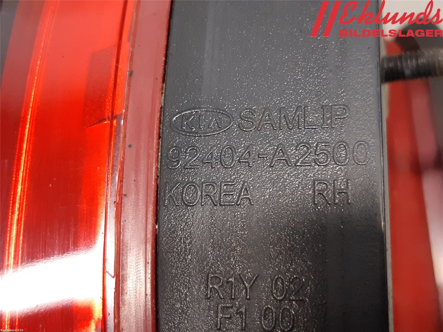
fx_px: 333
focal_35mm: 26
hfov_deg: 67.3
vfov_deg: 53.1
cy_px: 166
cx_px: 222
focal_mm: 3.93
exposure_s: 1/50
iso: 200
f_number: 1.7
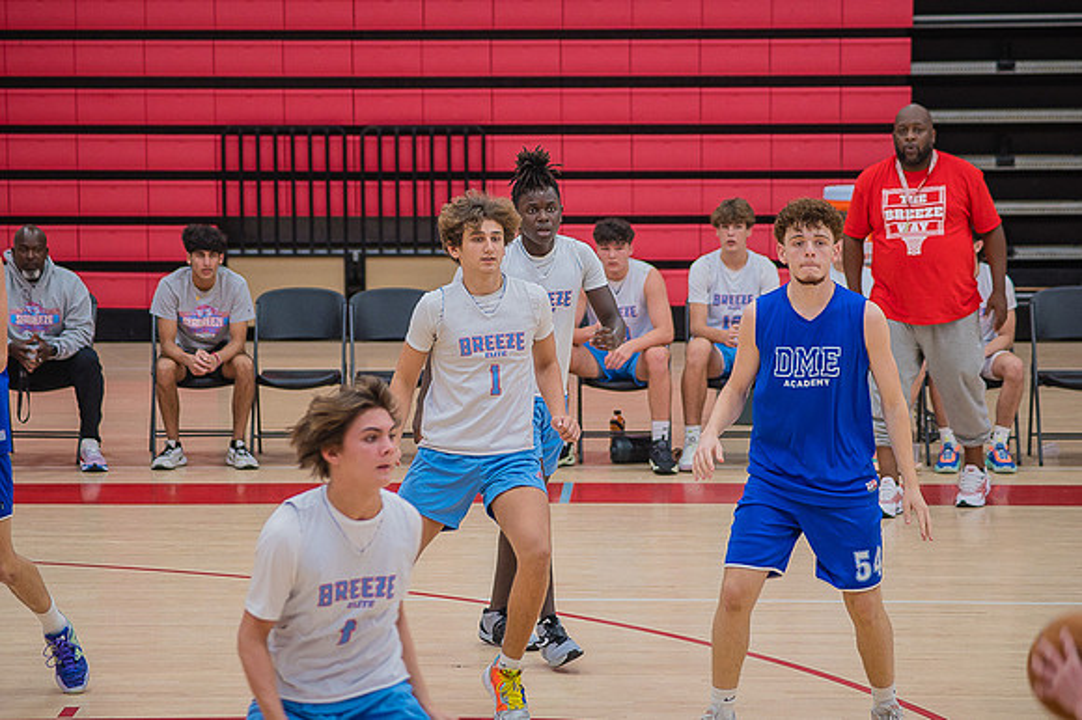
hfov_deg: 14.7
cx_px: 541
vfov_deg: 9.8
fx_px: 4201
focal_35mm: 140
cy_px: 360
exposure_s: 1/250
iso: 1000
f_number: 5
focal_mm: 135
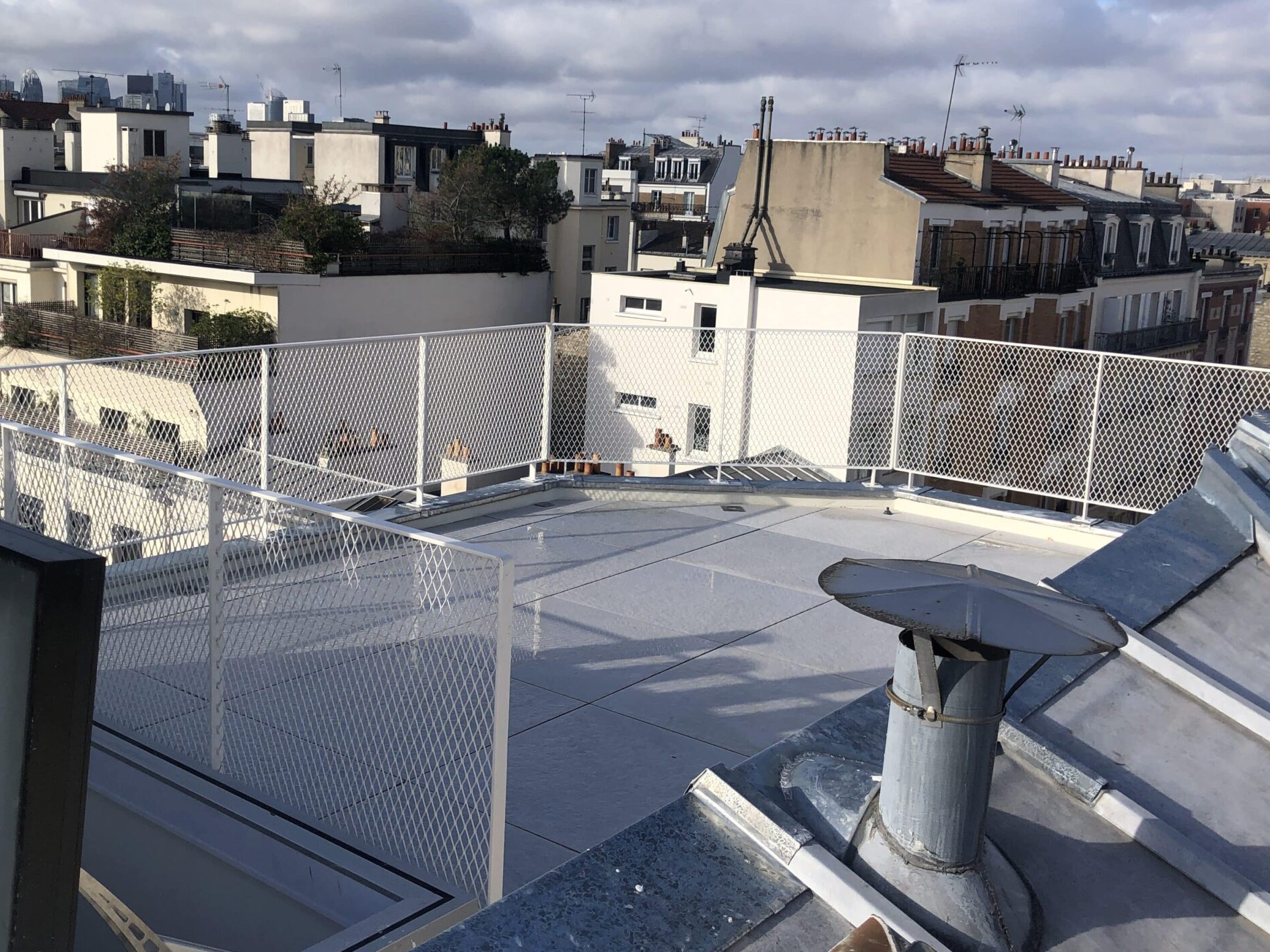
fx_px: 1394
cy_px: 445
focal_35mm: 38
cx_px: 542
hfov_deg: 48.8
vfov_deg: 37.7
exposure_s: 1/2183
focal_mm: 3.99
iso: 20
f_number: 1.8
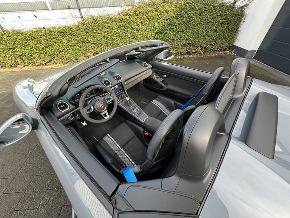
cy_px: 109
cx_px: 145
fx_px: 109
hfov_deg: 106.2
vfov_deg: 89.9
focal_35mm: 13
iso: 64
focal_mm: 1.57
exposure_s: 1/99
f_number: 1.8
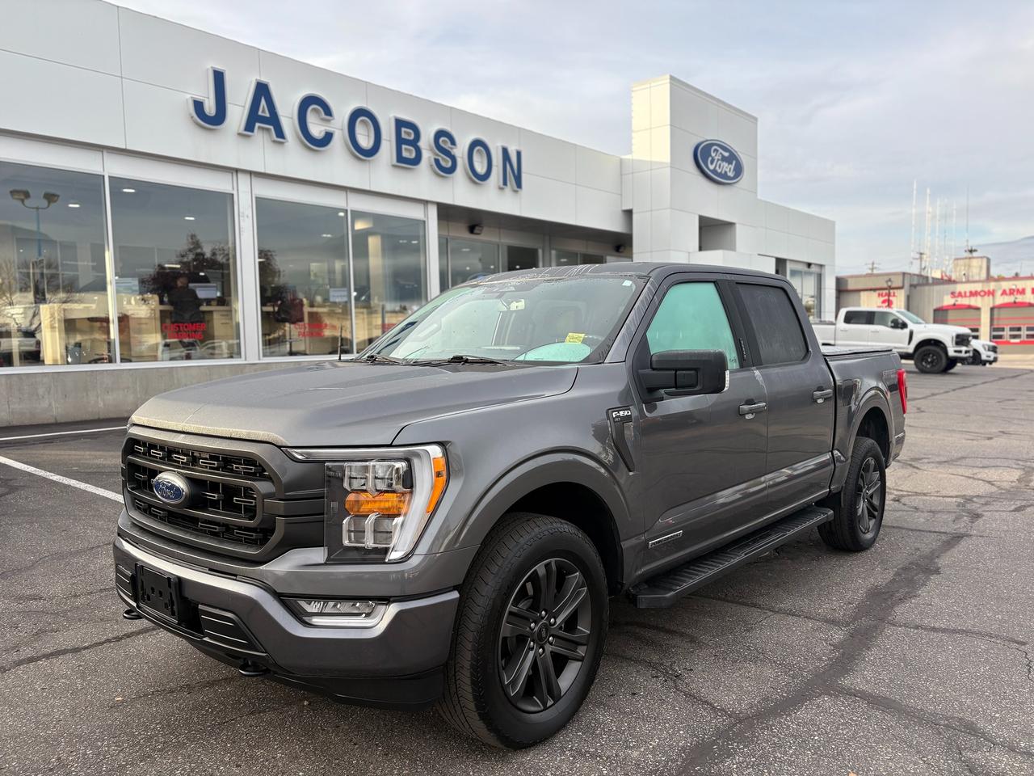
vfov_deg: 53.1
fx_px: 777
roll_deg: +1.3
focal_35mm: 26
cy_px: 388
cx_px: 517
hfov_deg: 67.3
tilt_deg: -4.2
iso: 50
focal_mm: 5.96
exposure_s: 1/635
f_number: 1.6
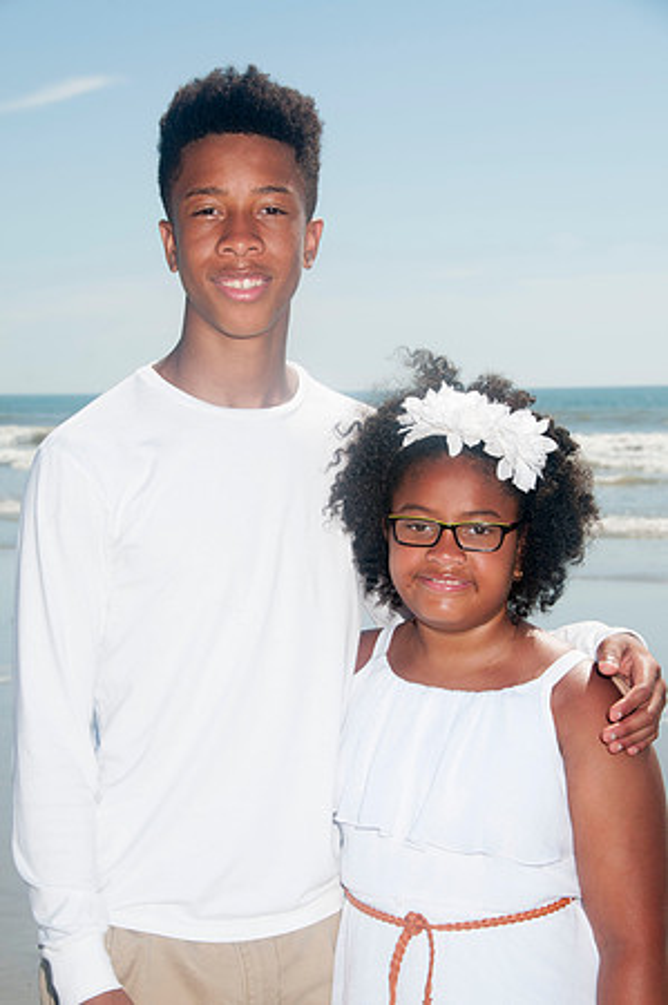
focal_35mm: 84
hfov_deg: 16.2
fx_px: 2343
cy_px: 502
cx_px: 334
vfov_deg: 24.2
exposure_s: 1/250
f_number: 11
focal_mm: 56
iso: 100
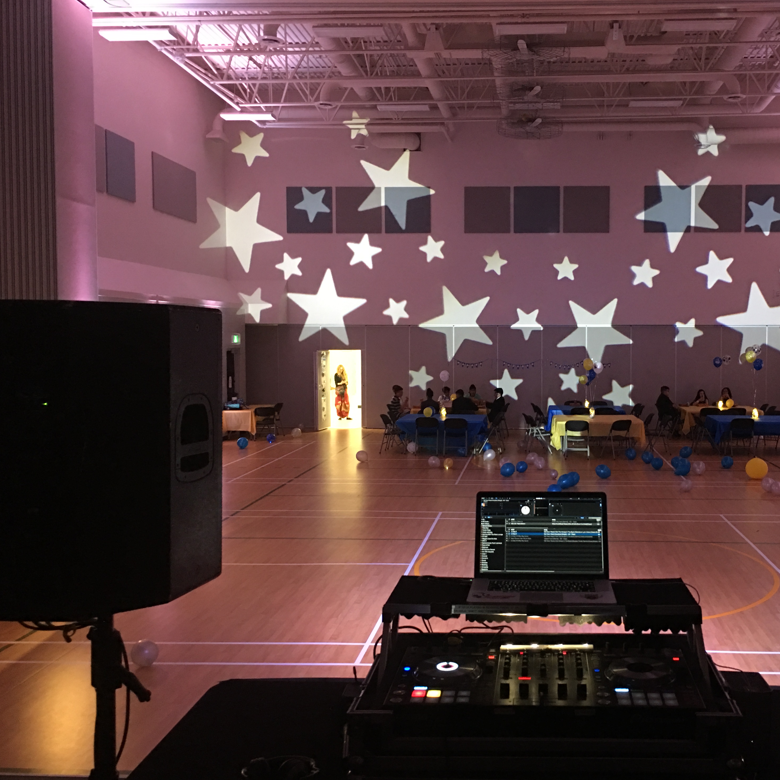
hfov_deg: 46.5
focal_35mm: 35
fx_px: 892
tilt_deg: -1.7
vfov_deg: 47.2
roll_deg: -0.9
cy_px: 386
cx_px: 517
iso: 80
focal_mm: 4.15
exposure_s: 1/4
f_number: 2.2
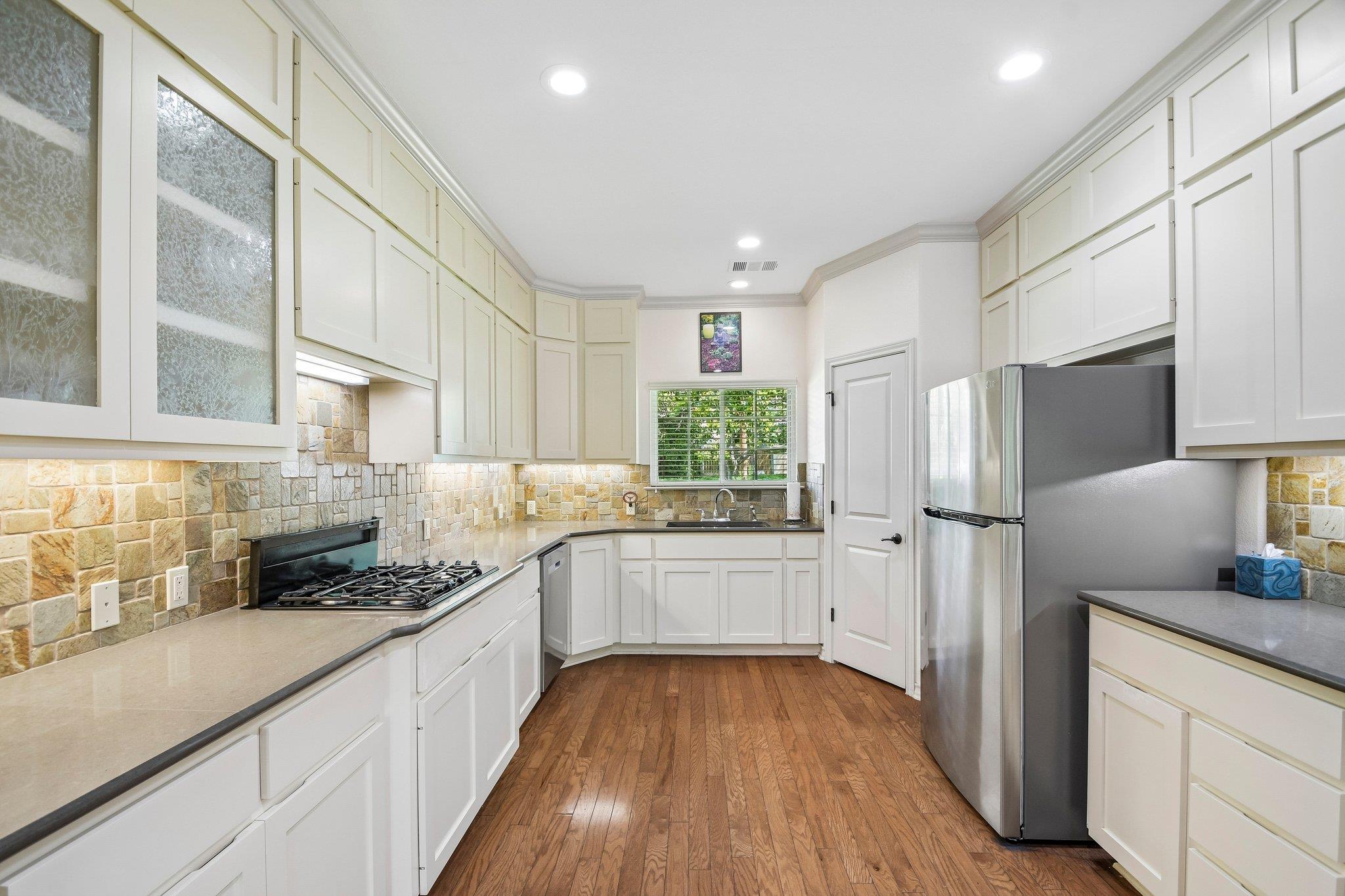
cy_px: 448
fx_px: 560
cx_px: 672
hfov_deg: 100.4
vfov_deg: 77.3
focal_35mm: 15
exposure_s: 1/6
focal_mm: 10
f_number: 8
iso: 400
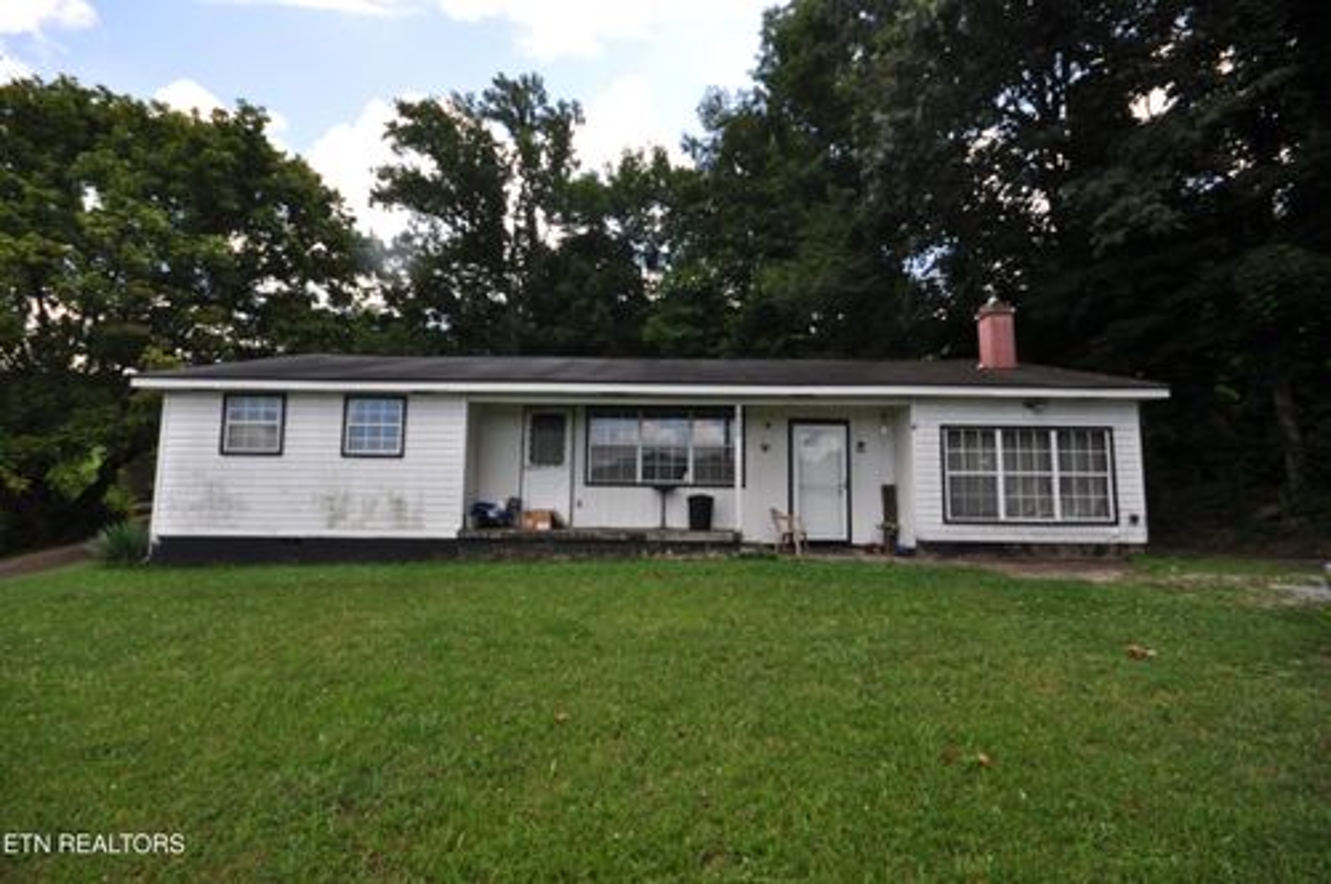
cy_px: 442
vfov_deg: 77.2
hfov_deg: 100.5
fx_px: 554
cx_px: 666
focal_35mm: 15
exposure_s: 1/250
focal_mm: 10
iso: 200
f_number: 8
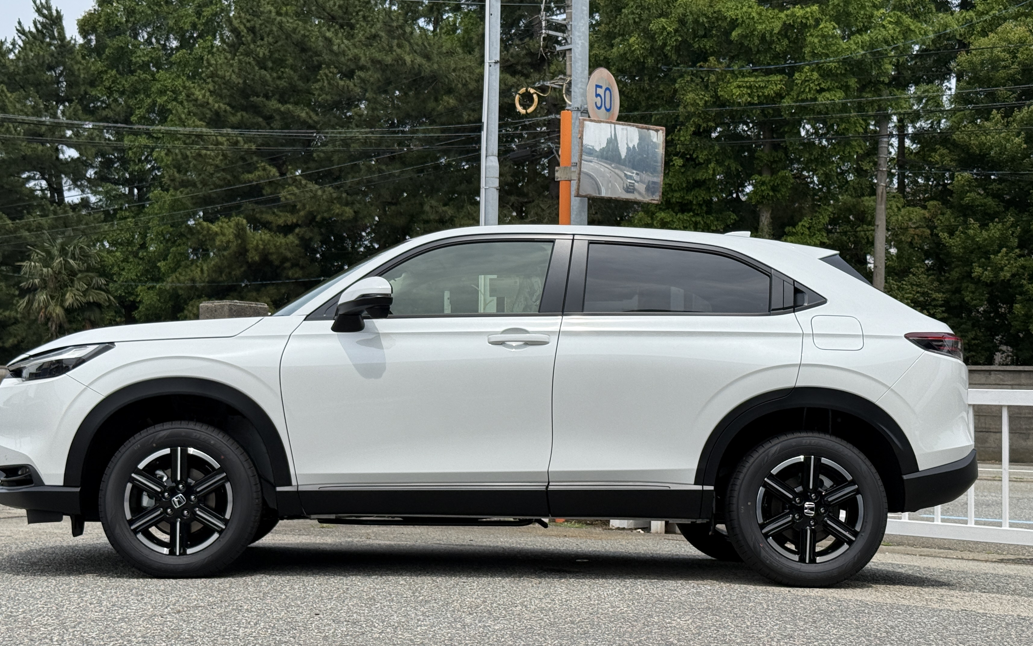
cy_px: 340
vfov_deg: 21.6
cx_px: 468
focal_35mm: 60
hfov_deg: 34.0
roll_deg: -2.3
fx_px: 1689
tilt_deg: +1.7
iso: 80
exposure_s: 1/6024
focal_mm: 6.76
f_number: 1.78
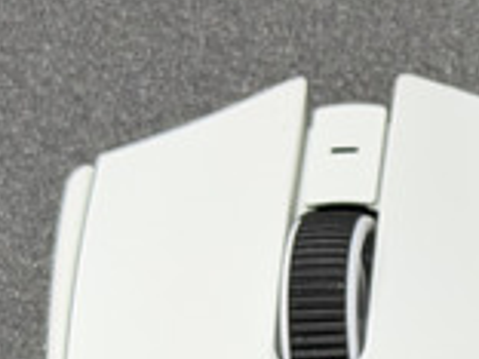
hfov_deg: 8.0
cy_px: 627
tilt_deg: -79.4
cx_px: 792
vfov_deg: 6.1
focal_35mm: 240
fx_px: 3321
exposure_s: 1/60
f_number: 1.78
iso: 160
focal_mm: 6.76
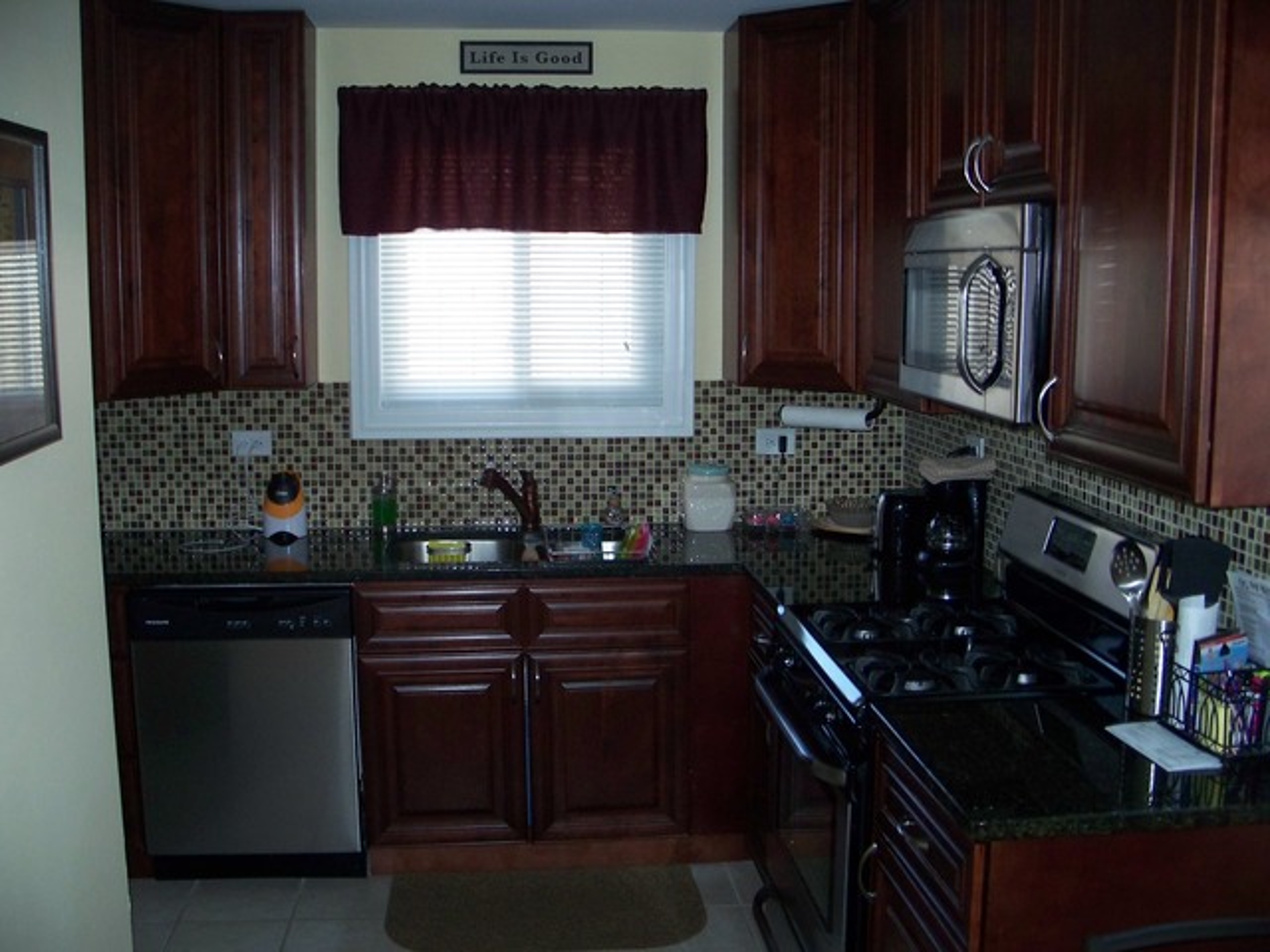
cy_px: 476
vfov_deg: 38.7
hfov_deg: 50.1
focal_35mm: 37
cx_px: 635
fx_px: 1357
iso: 200
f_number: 2.8
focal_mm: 7.8
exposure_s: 1/60
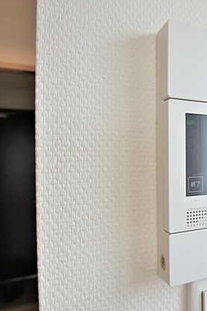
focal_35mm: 28
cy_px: 151
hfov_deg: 39.1
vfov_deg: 65.5
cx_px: 221
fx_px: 241
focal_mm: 12
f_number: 5.6
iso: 100
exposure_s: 1/60
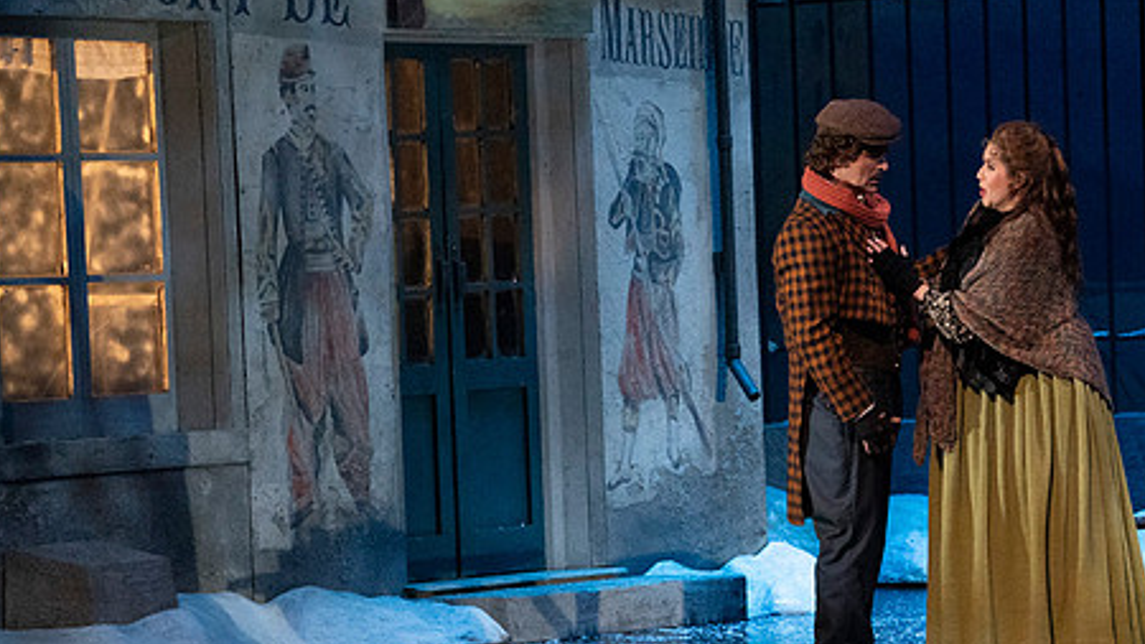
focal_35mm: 246
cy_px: 337
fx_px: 7468
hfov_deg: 8.8
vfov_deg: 4.9
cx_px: 725
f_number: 11
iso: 20000
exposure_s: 1/320
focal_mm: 182
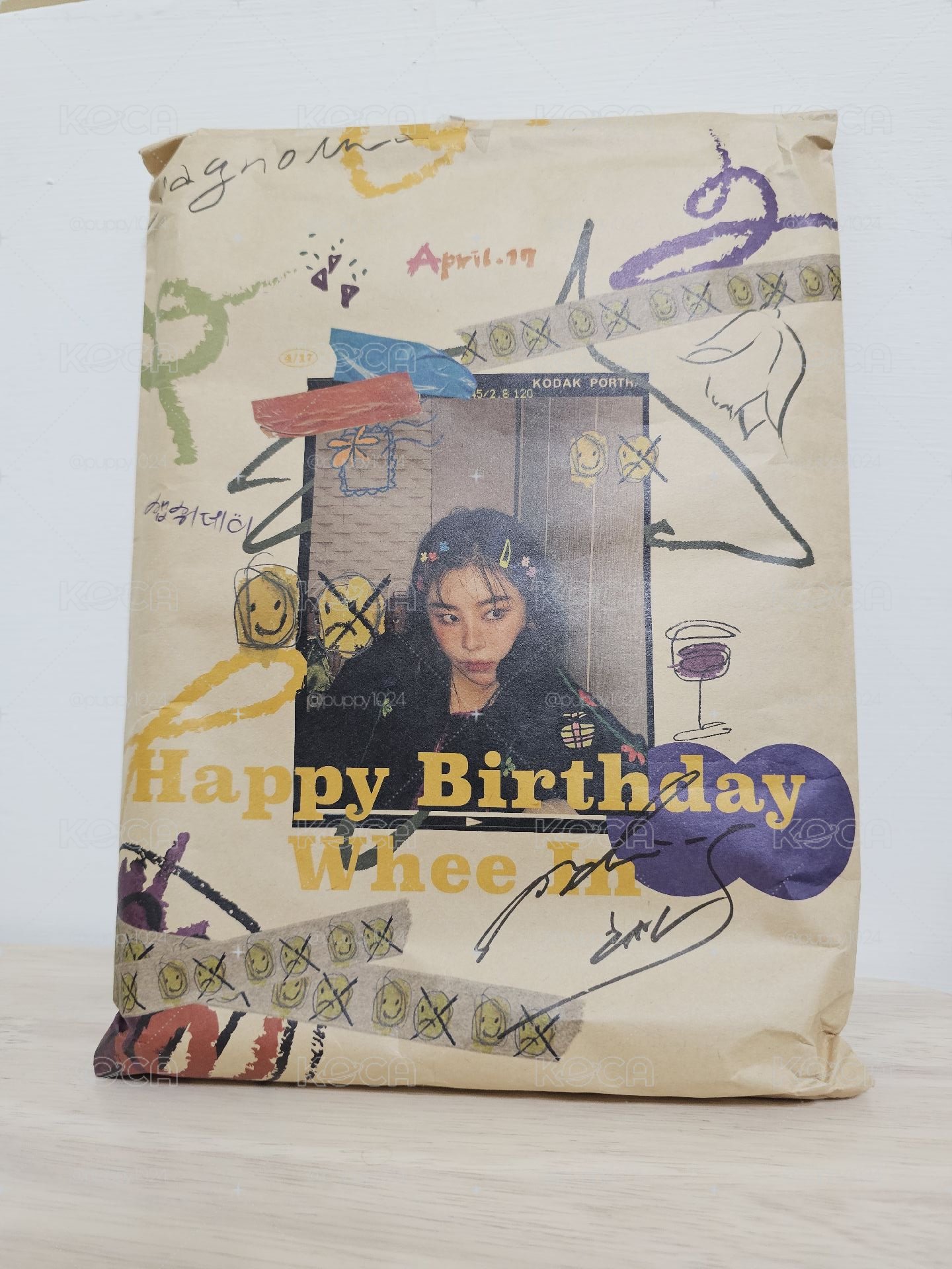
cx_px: 476
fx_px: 843
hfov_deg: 58.9
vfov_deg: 73.9
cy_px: 634
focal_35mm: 23
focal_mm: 6.3
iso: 500
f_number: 1.7
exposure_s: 1/120
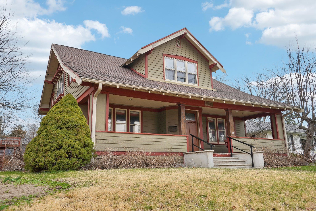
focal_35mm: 29
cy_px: 106
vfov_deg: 45.0
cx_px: 158
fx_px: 255
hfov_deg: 63.7
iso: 100
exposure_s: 1/60
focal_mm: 29
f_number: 8
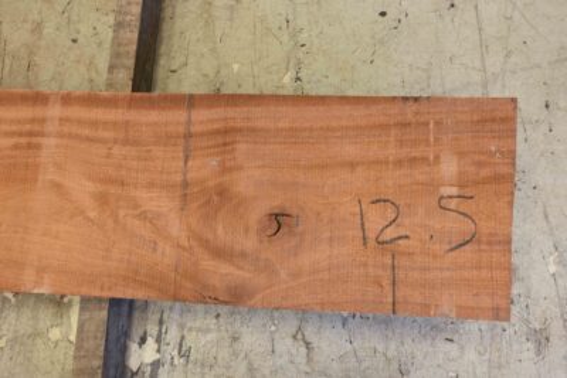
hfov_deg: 58.7
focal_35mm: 32
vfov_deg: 41.1
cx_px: 284
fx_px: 504
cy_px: 189
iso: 400
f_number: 5.6
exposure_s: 1/125
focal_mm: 32
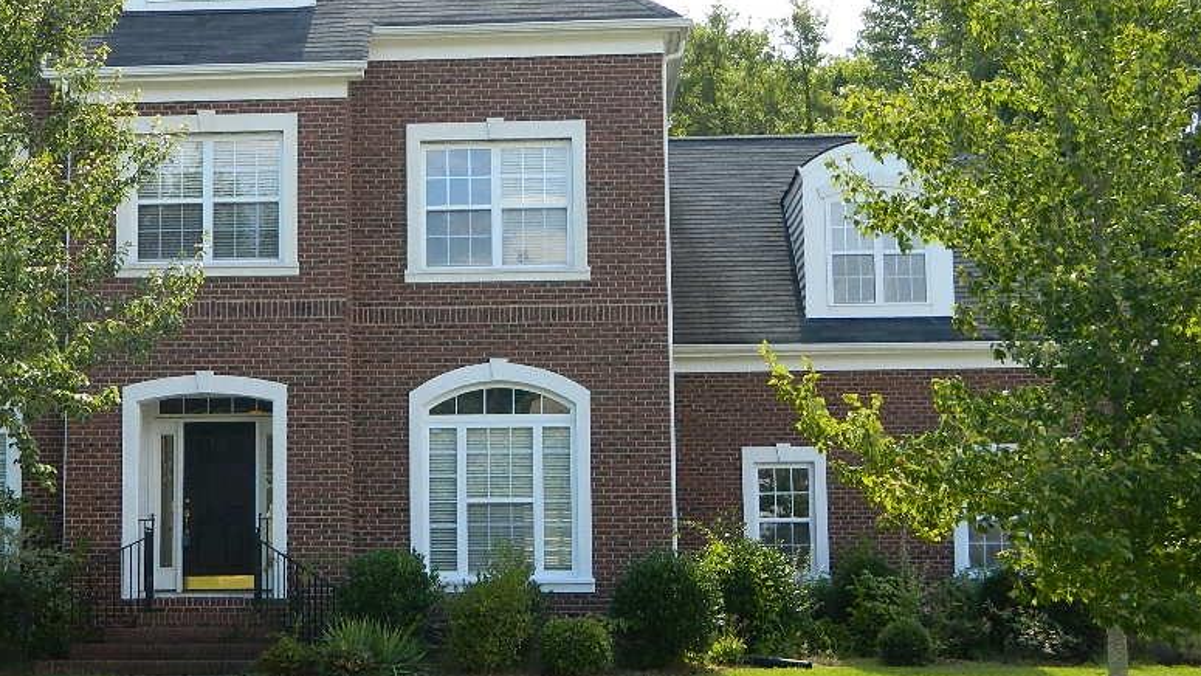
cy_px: 414
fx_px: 1879
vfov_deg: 20.4
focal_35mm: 59
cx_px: 417
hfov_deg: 35.2
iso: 110
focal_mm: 7.3
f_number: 3.5
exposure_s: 1/400
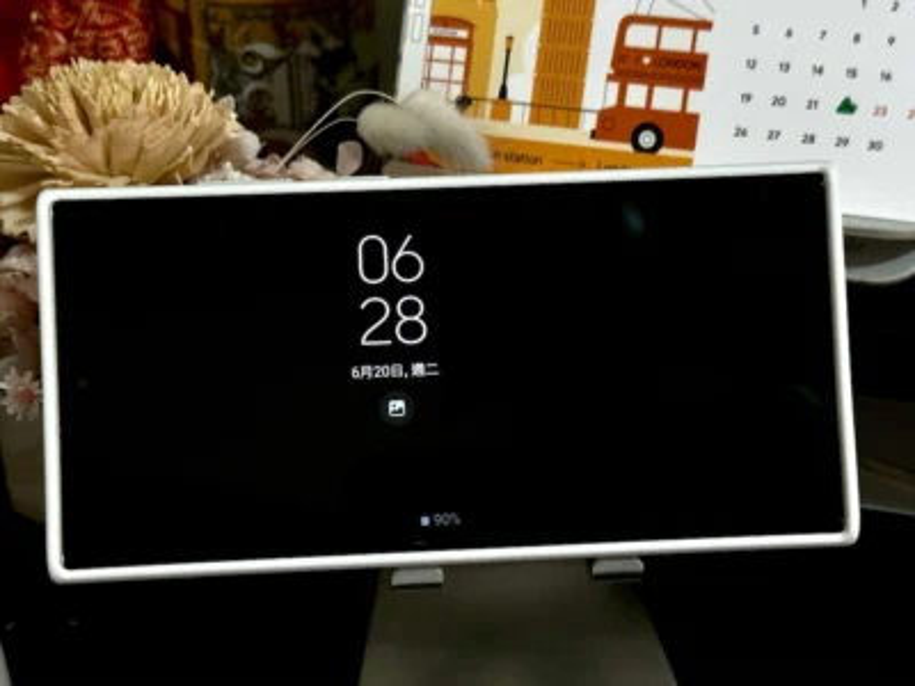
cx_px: 458
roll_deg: -2.2
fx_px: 1269
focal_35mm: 48
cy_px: 343
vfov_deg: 30.3
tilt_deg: -28.2
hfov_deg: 39.7
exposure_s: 1/60
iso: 160
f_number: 1.78
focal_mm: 6.86
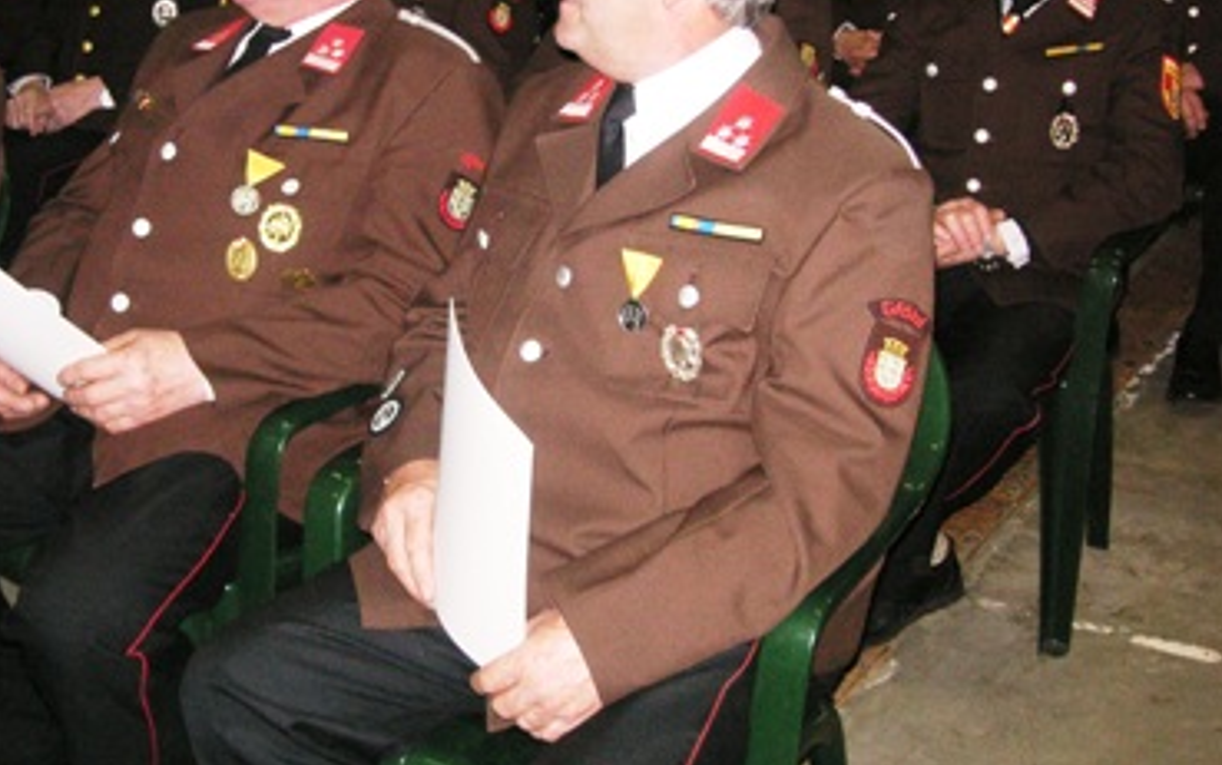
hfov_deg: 39.3
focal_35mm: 51
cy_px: 268
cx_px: 454
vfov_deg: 25.3
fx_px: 1699
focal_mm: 6.1
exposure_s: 1/45
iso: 160
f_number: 2.8
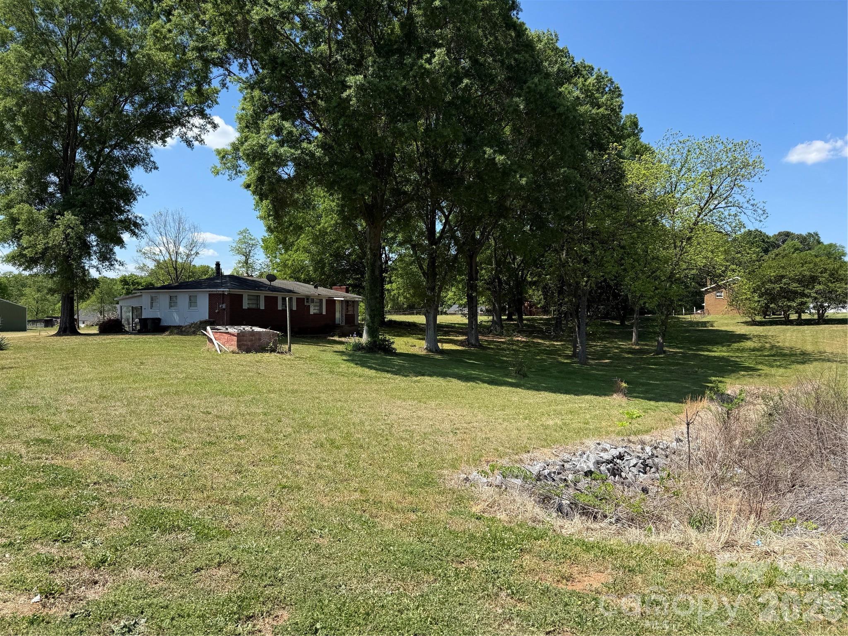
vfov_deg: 56.8
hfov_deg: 71.6
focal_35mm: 24
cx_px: 424
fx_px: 588
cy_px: 318
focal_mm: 6.76
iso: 80
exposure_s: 1/2703
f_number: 1.78
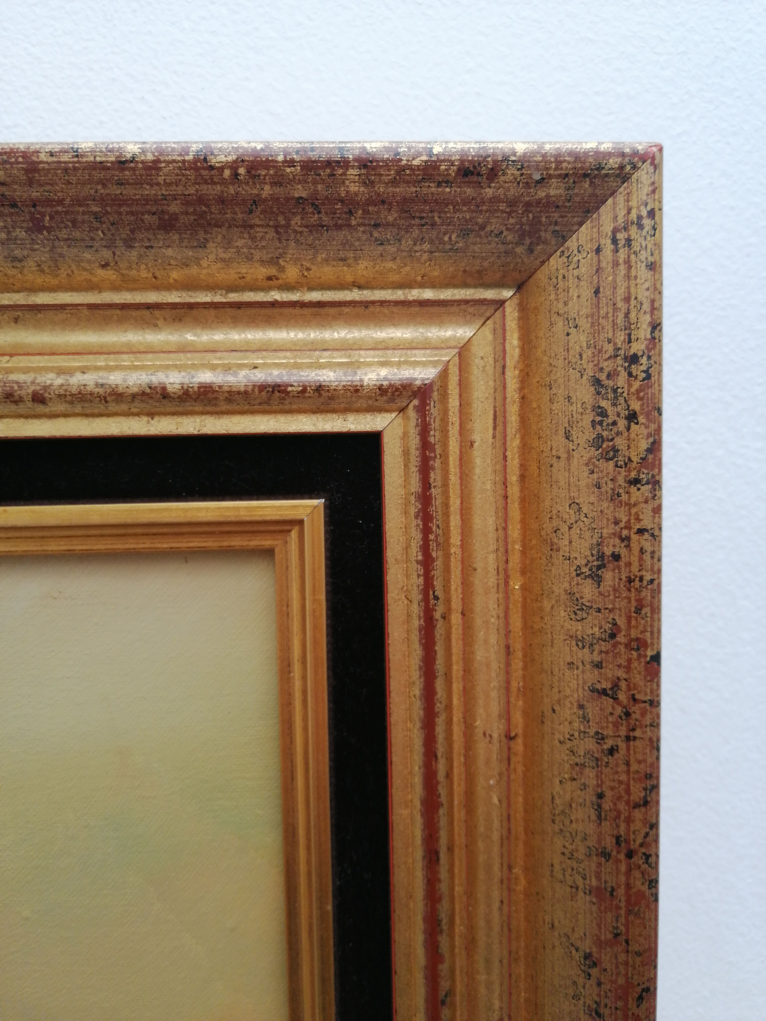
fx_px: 797
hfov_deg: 51.4
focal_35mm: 27
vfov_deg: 65.3
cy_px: 510
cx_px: 383
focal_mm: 3.95
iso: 80
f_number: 1.8
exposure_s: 1/100
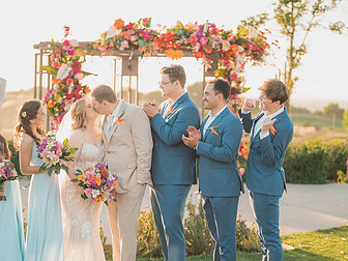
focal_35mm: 83
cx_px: 148
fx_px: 834
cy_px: 161
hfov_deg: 23.5
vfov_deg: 17.8
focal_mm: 50
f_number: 1.2
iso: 200
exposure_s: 1/2000
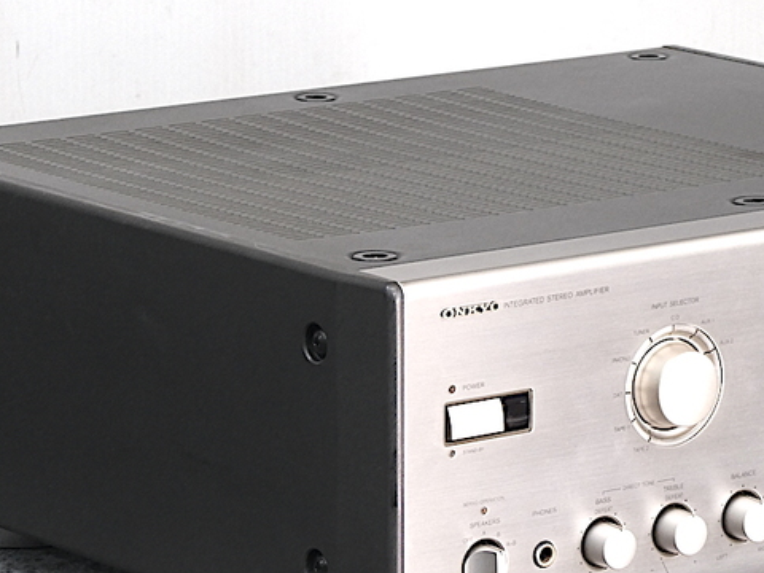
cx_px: 559
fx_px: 5474
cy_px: 352
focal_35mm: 248
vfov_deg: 6.0
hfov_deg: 8.0
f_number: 5.2
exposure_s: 1/10
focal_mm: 22.3
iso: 200
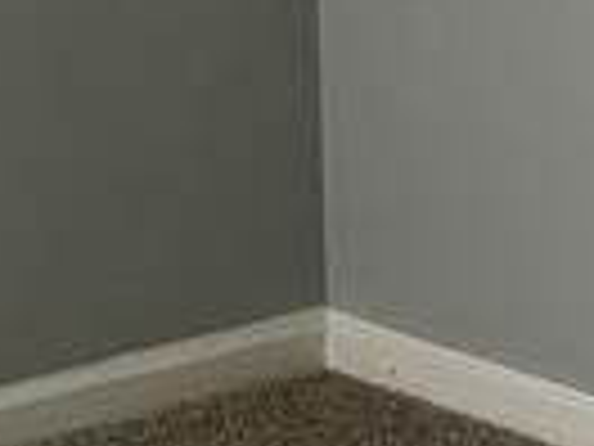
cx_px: -360
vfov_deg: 7.2
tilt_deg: -7.6
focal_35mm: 202
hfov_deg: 9.5
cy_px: -203
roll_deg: +2.1
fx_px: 3466
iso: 64
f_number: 1.5
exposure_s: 1/146
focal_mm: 5.7
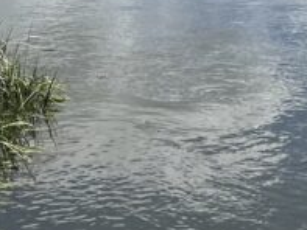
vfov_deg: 10.2
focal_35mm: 135
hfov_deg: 14.6
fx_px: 1198
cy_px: -221
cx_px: 195
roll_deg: +1.4
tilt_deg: -1.4
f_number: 1.5
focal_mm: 5.7
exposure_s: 1/7463
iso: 50
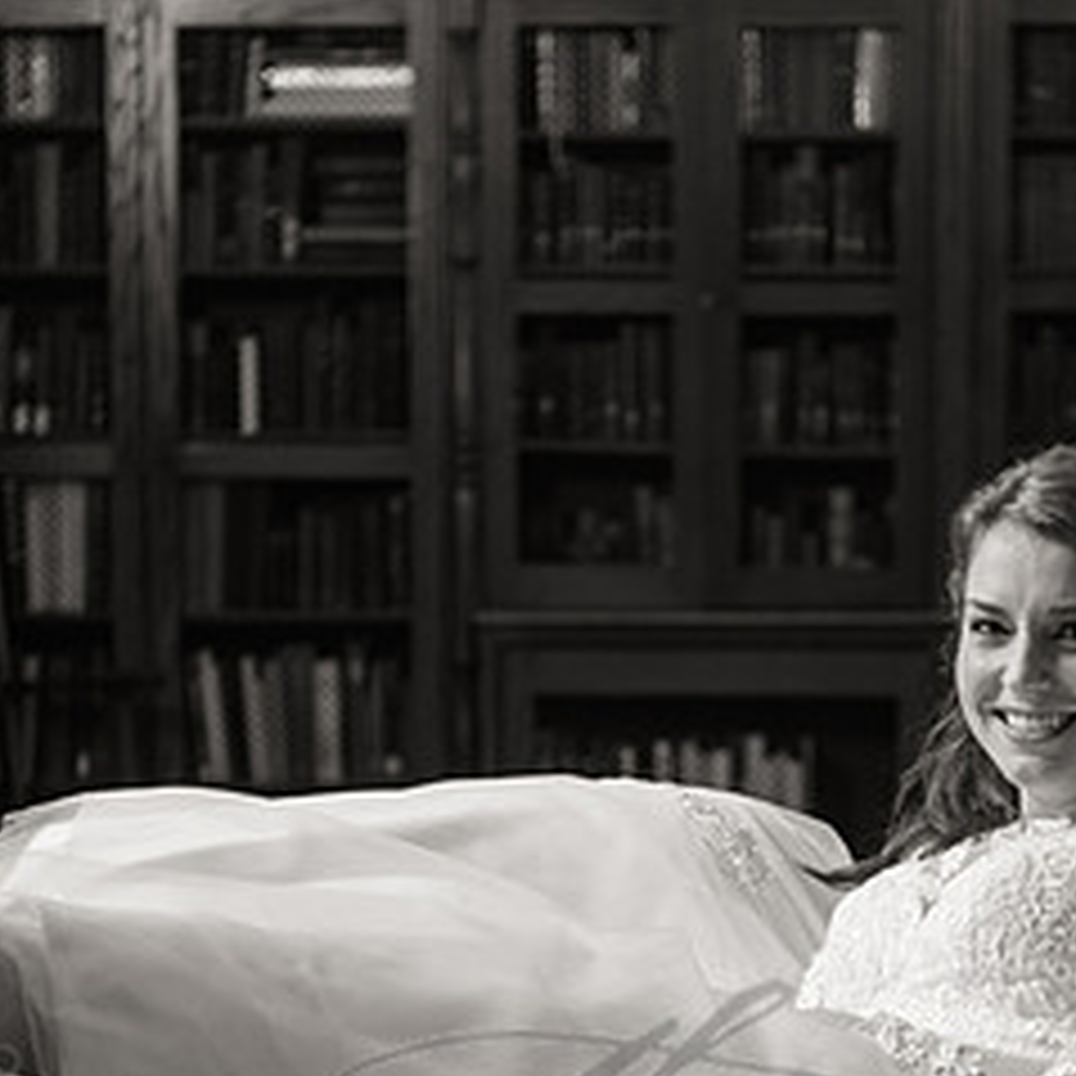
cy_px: 862
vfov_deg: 13.8
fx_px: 4431
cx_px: 621
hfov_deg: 13.8
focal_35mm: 126
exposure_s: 1/100
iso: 500
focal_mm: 58
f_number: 2.8
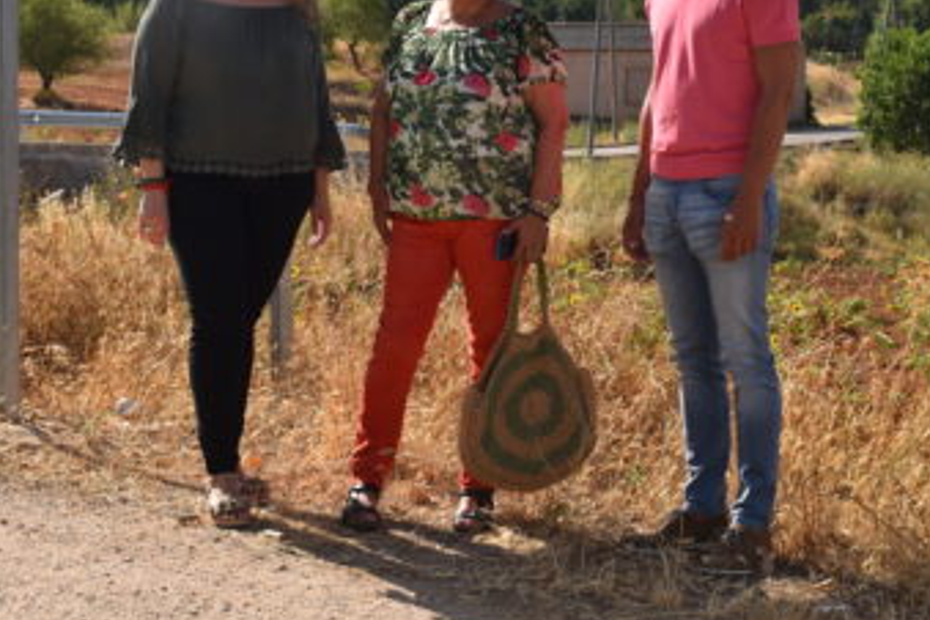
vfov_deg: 16.0
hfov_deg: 23.9
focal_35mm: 85
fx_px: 2196
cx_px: 513
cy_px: 129
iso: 100
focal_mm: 32
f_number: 10
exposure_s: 1/200
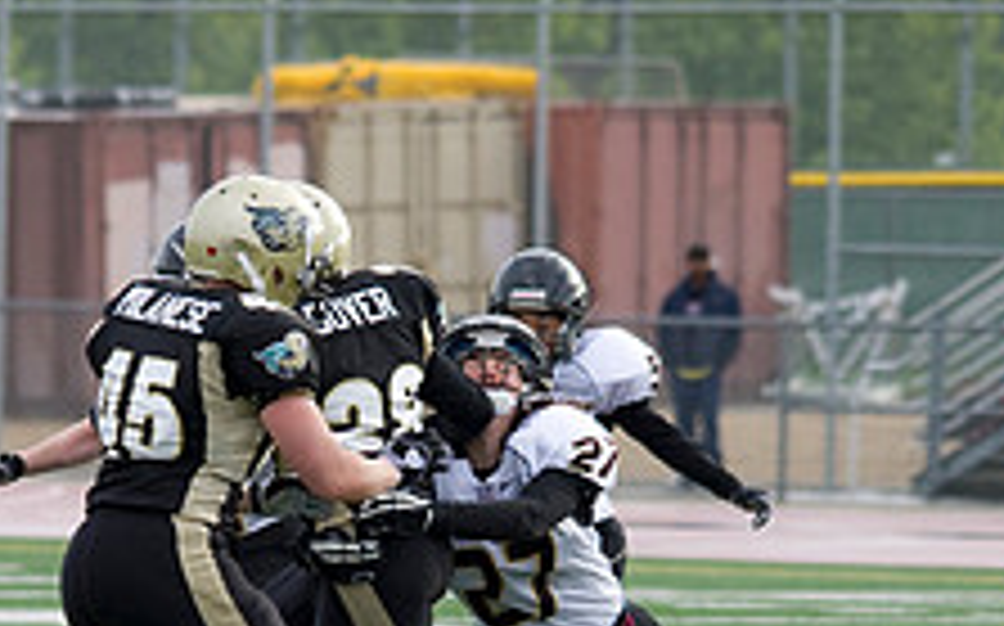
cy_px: 635
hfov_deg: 3.6
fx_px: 15940
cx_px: 216
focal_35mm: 583
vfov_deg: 2.2
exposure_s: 1/1000
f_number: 5.6
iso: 1250
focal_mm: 220
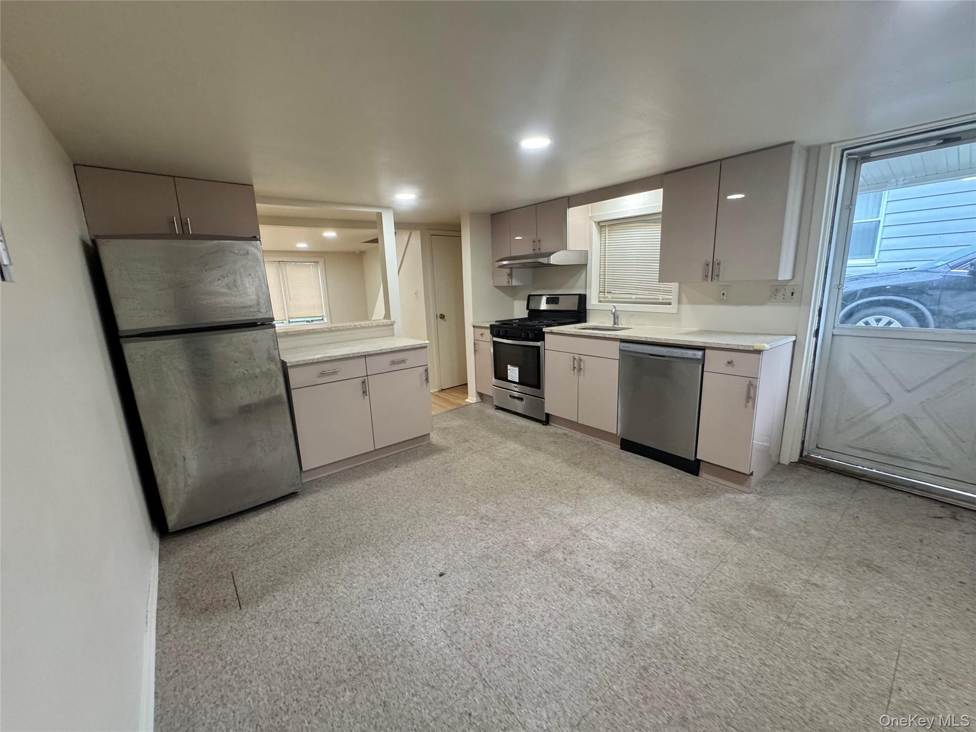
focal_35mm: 14
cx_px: 488
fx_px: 395
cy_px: 366
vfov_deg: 85.7
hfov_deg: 102.1
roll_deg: +2.8
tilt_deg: -11.4
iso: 320
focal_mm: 2.22
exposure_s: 1/120
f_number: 2.2
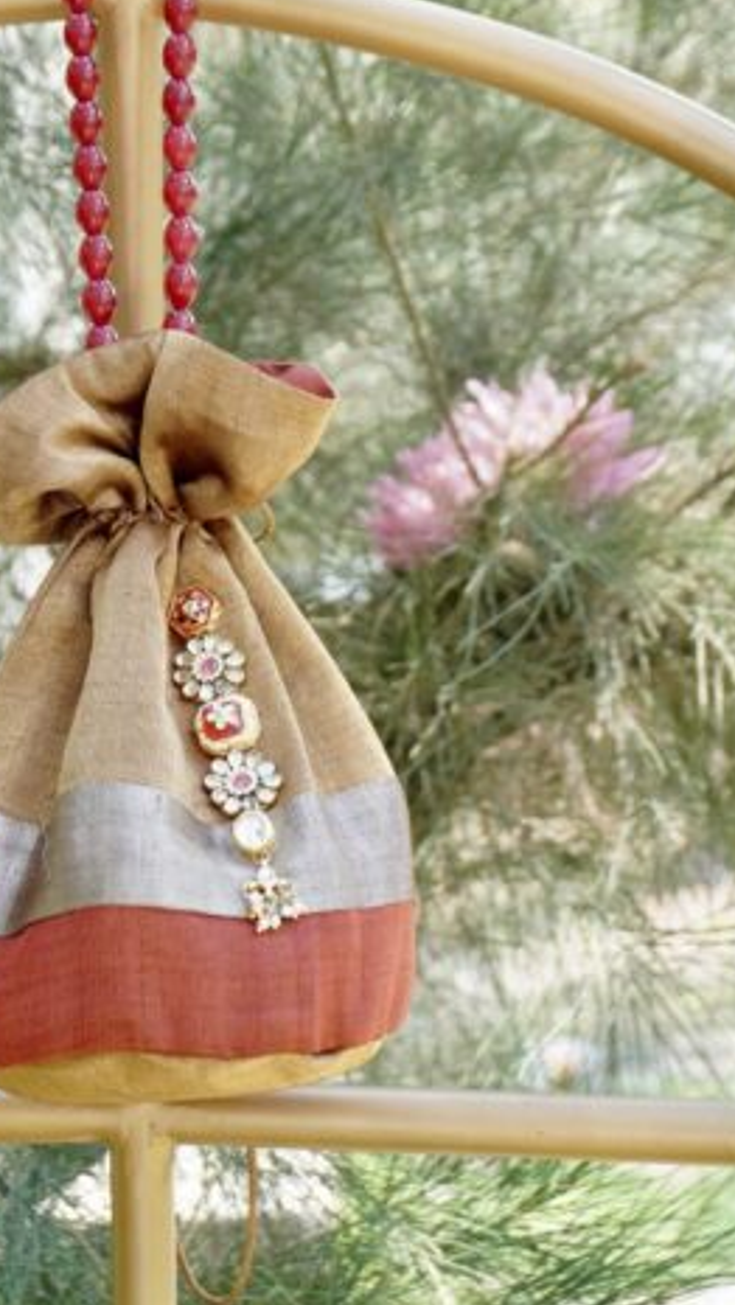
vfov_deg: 21.4
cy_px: 365
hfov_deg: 12.2
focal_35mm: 99
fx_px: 3420
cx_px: 123
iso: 800
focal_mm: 39
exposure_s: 1/320
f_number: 6.3
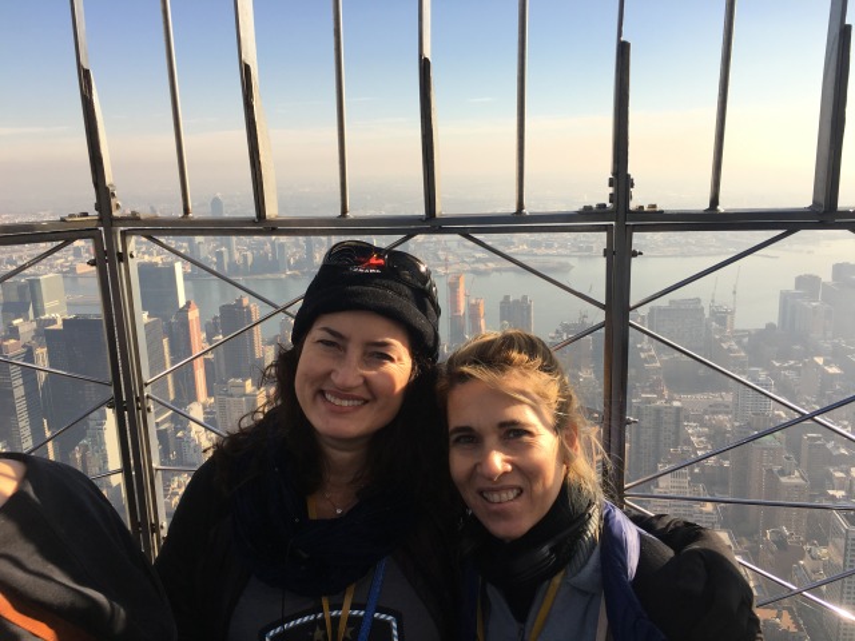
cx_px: 428
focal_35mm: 29
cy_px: 320
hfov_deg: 61.7
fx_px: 716
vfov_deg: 48.2
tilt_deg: -12.0
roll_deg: +2.9
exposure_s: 1/938
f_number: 2.2
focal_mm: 4.15
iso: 25
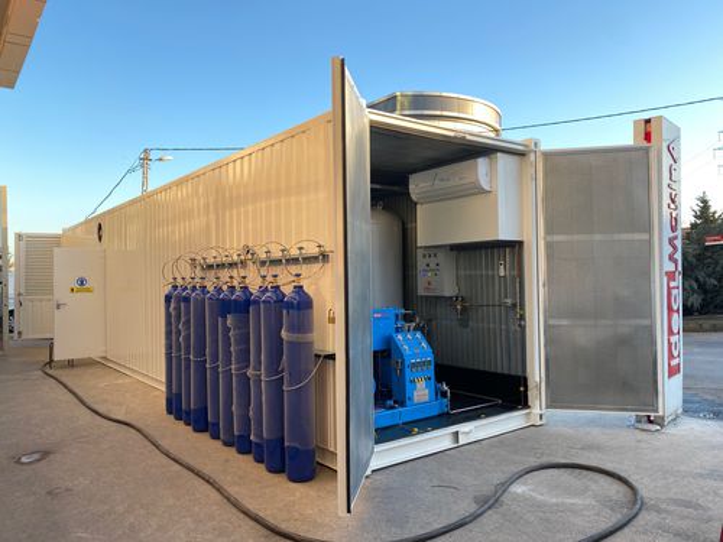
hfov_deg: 67.3
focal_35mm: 26
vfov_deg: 53.1
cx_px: 362
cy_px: 271
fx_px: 543
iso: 32
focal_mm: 4.25
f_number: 1.8
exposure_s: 1/122
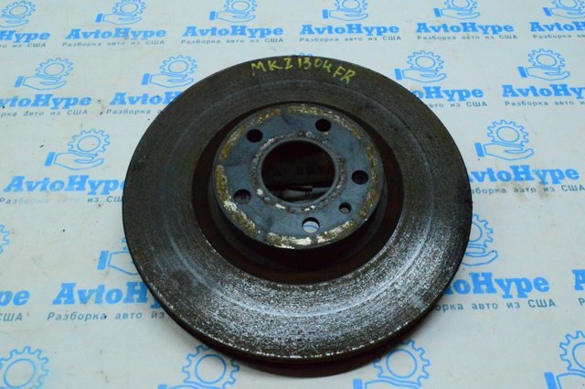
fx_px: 560
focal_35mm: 34
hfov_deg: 55.2
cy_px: 194
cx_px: 292
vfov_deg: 38.3
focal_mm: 23
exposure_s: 1/100
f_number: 25
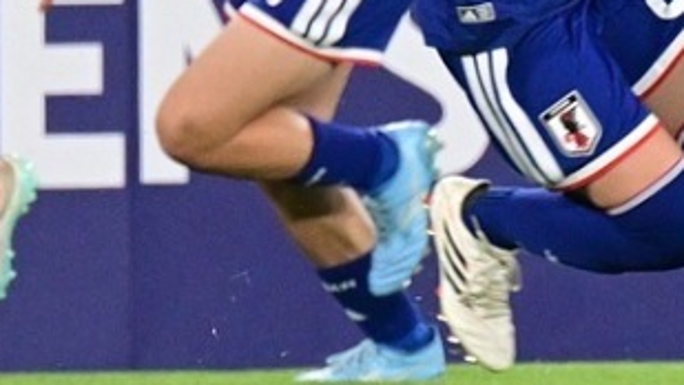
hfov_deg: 1.1
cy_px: -112
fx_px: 35394
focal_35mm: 1951
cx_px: 675
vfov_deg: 0.6
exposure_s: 1/640
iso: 3200
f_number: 5.6
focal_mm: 400
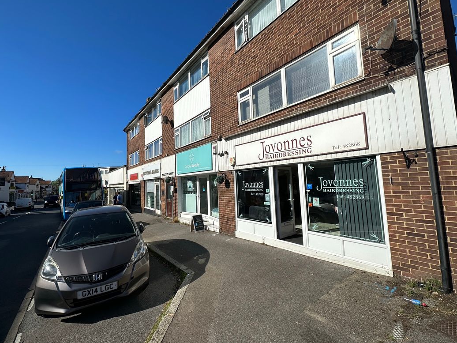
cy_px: 165
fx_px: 198
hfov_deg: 98.0
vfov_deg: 81.7
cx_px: 213
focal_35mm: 15
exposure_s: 1/5556
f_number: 2.2
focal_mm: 2.22
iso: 50
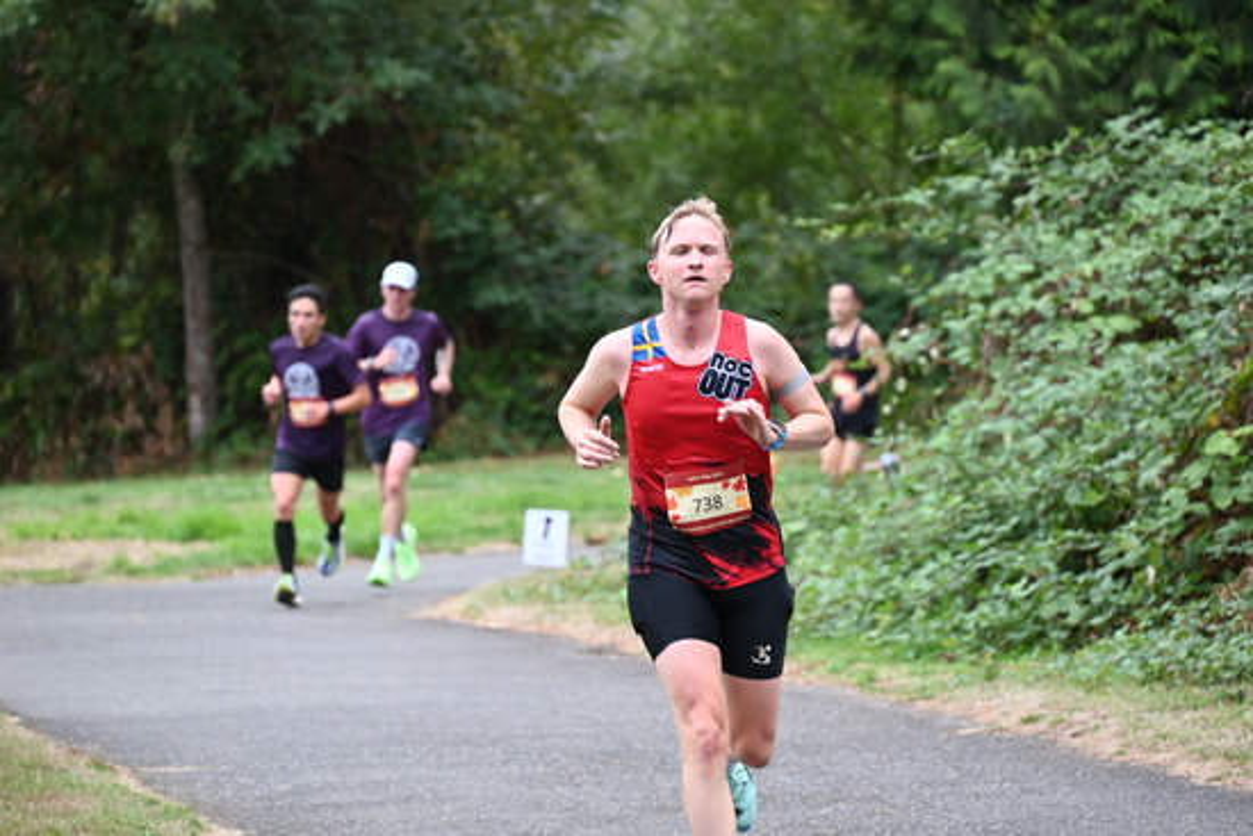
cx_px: 626
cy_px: 418
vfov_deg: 6.9
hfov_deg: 10.3
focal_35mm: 200
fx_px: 6963
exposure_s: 1/250
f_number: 6.3
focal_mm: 200
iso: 2000
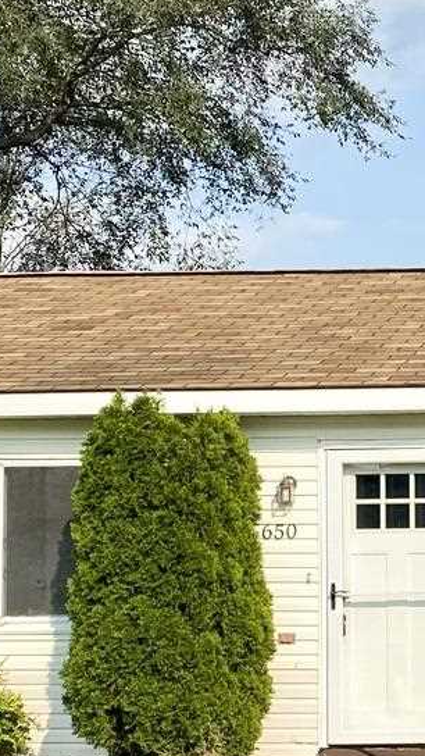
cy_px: 488
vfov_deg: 20.3
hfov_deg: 11.1
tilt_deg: +1.7
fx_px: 2104
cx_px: 626
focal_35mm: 105
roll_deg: +0.2
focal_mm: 4.25
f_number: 1.8
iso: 32
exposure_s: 1/2967
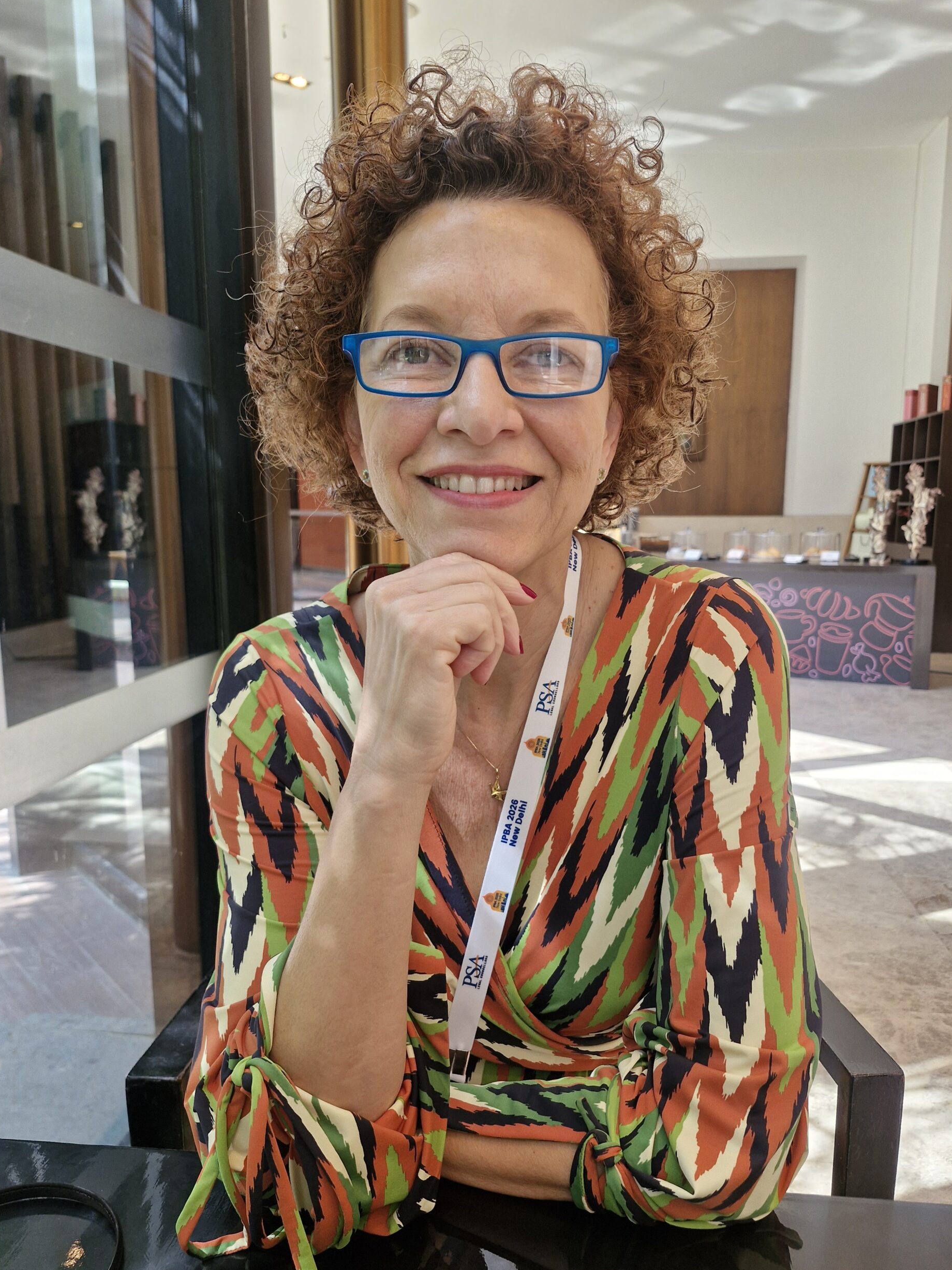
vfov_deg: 71.6
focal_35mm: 24
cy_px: 659
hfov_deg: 56.8
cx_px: 493
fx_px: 880
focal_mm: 5.54
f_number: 1.8
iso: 125
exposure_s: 1/100
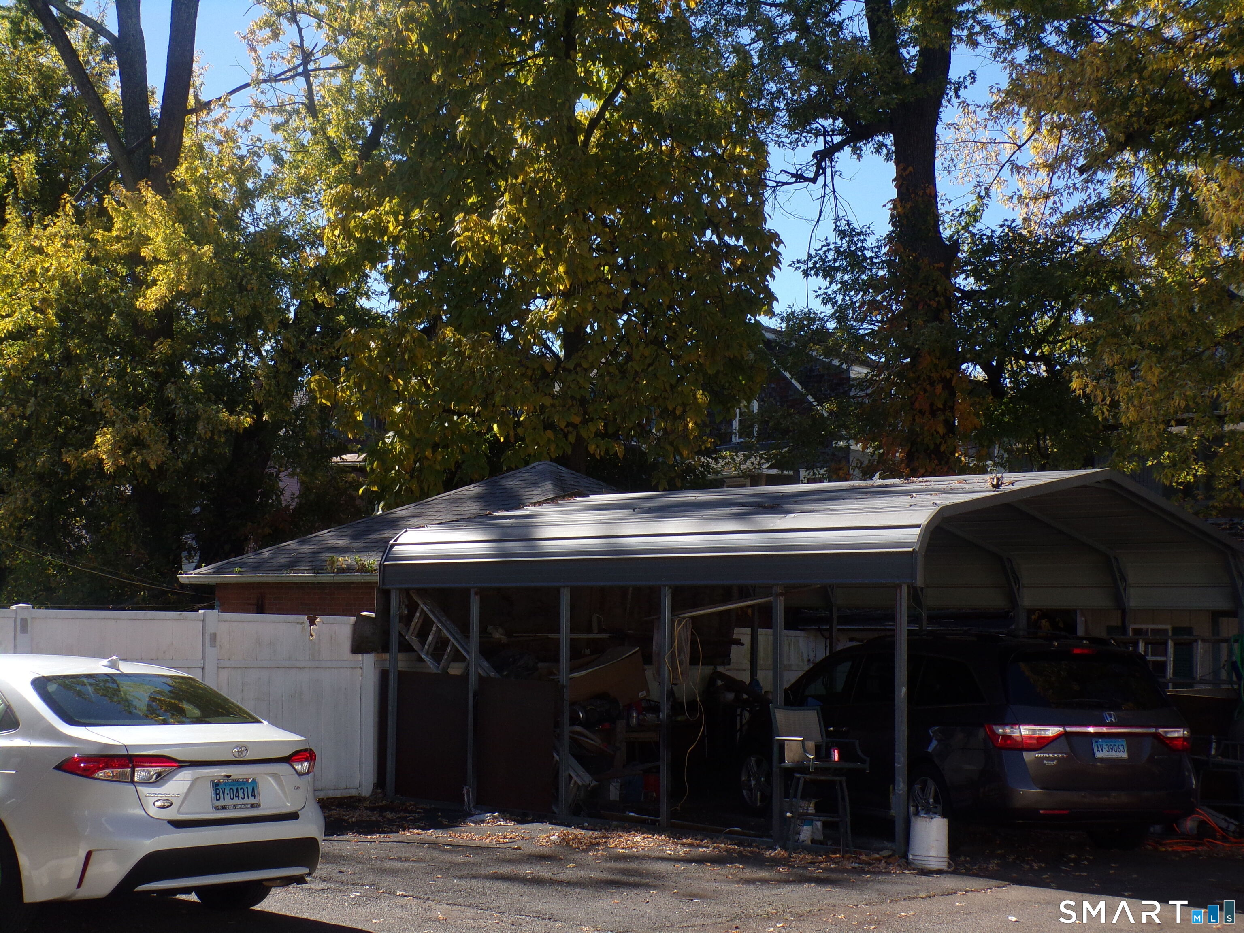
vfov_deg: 29.7
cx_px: 622
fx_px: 1761
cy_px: 466
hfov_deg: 38.9
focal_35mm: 49
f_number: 5.1
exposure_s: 1/280
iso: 80
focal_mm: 8.7
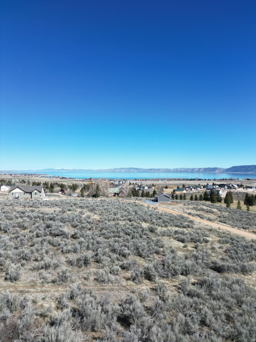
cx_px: 128
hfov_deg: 56.8
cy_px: 171
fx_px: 237
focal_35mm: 24
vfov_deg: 71.6
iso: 110
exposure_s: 1/2500
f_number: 1.7
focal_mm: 6.72
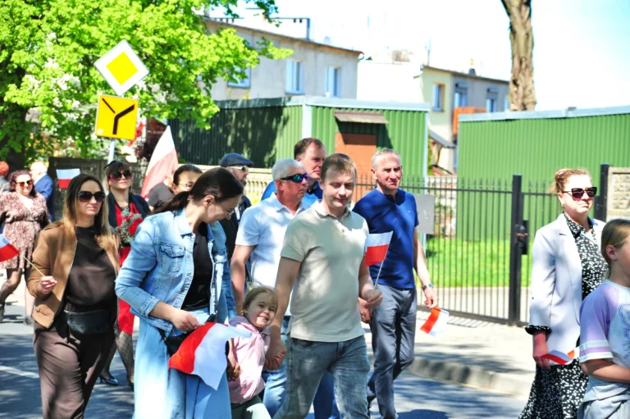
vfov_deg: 14.8
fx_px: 1609
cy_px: 210
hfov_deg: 22.2
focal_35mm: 92
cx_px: 315
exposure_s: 1/200
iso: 250
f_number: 5.3
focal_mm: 92
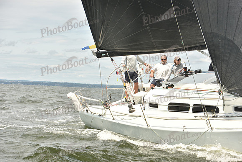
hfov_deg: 22.6
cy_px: 81
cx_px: 121
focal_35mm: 90
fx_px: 605
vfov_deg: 15.2
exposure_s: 1/800
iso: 250
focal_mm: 90
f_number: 7.1
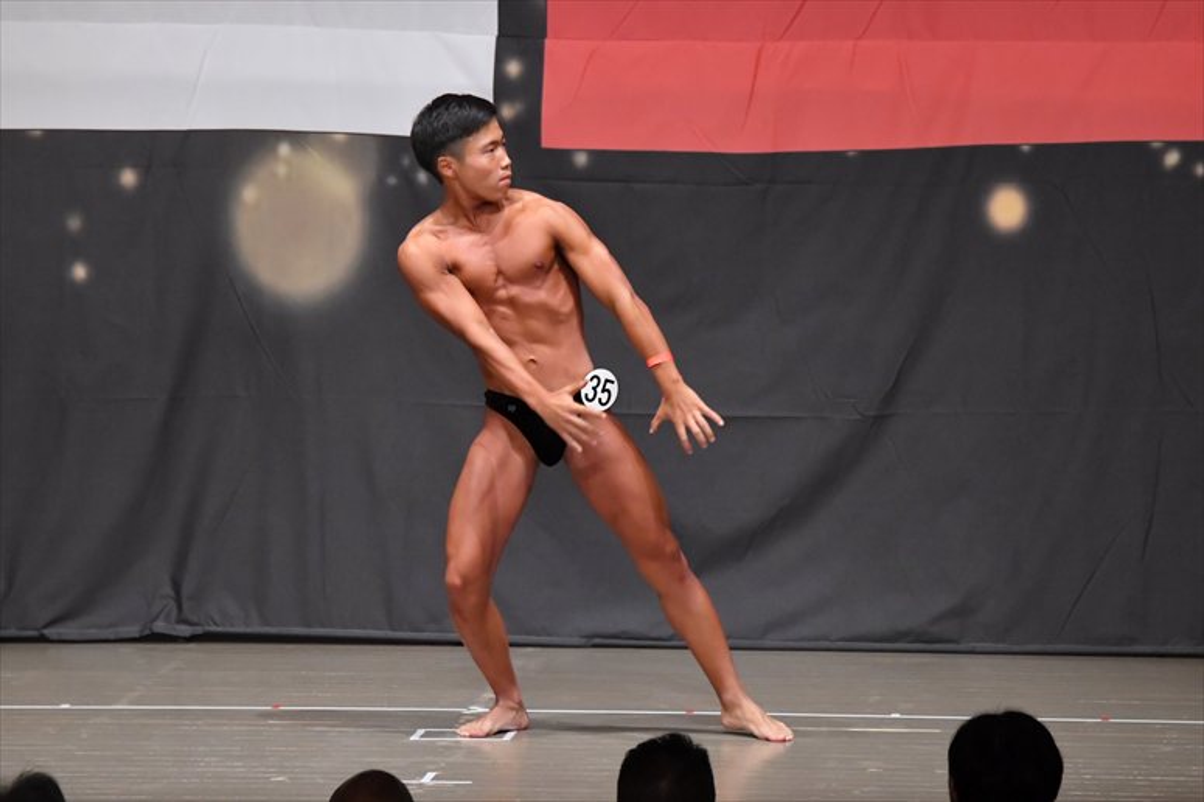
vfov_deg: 6.1
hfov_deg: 9.2
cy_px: 401
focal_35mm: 225
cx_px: 602
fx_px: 7521
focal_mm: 150
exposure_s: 1/400
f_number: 5.6
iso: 6400
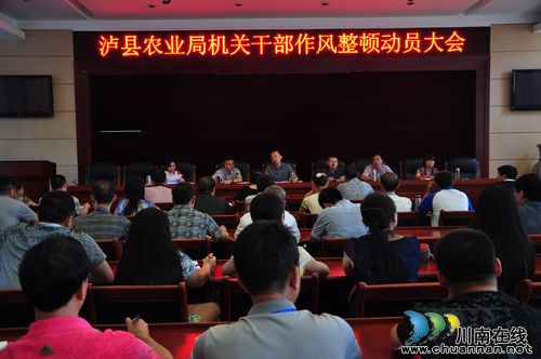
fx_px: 540
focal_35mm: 36
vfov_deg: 36.8
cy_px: 180
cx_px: 270
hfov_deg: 53.2
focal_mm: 24
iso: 400
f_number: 3.8
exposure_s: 1/50
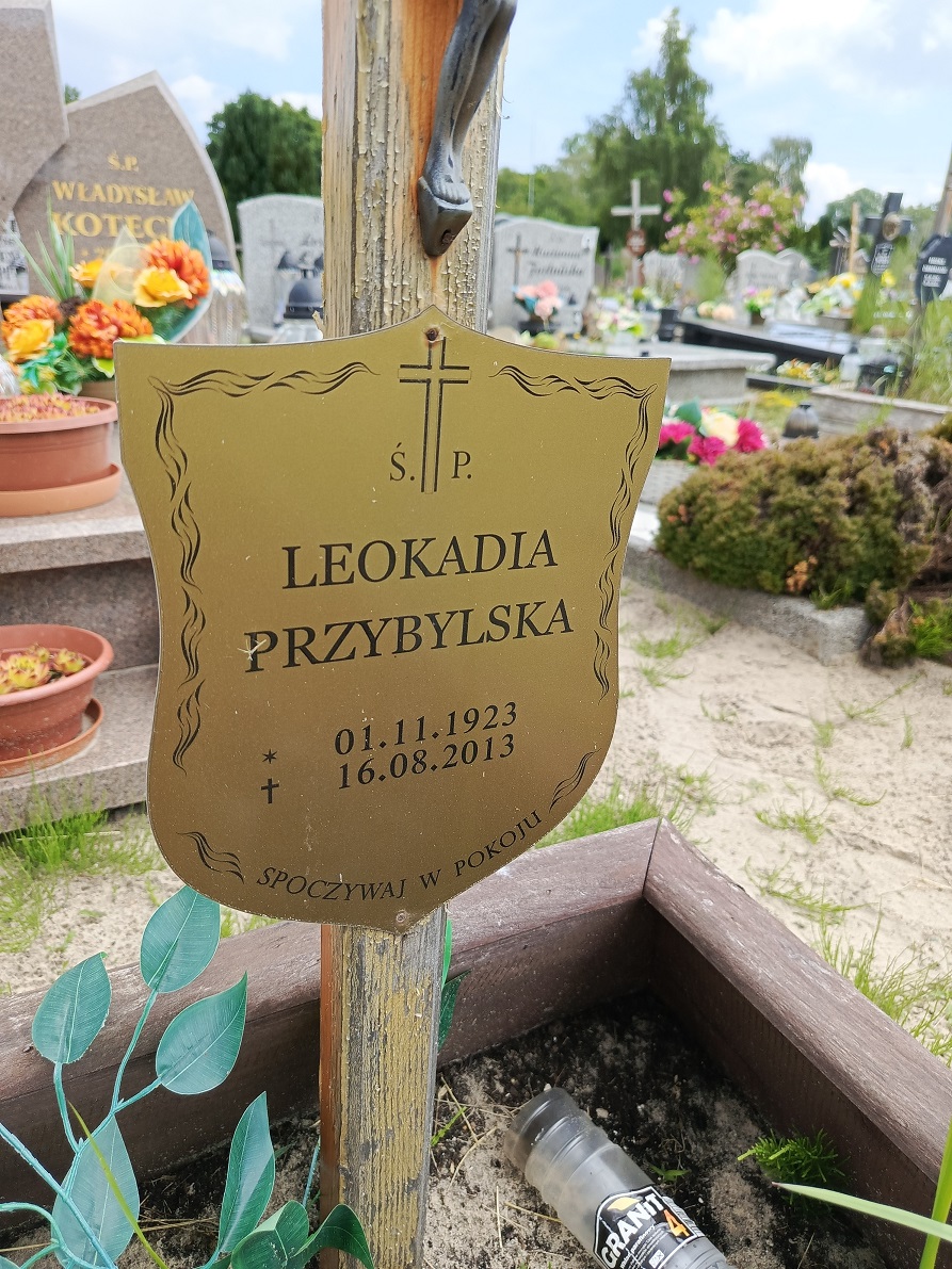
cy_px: 634
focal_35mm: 24
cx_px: 476
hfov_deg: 56.8
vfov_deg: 71.6
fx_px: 880
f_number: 1.75
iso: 89
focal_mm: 5.25
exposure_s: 1/200
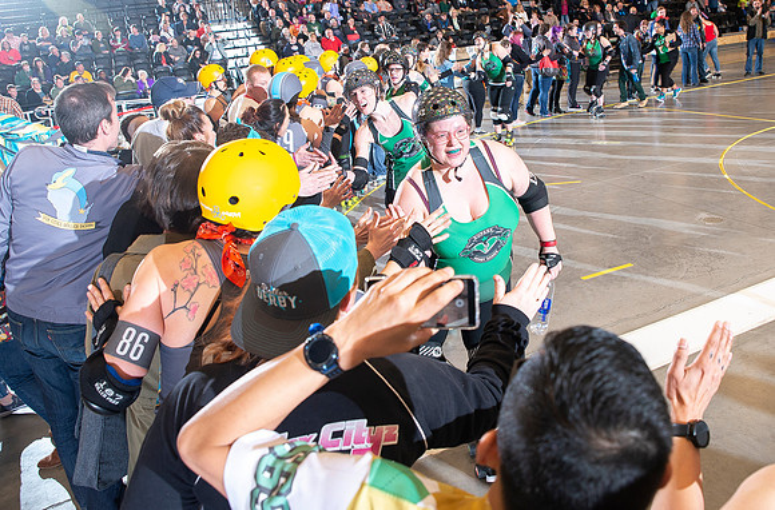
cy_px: 191
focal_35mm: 30
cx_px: 438
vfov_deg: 43.3
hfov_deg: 62.3
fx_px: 638
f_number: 6.3
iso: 640
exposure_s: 1/160
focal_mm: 24
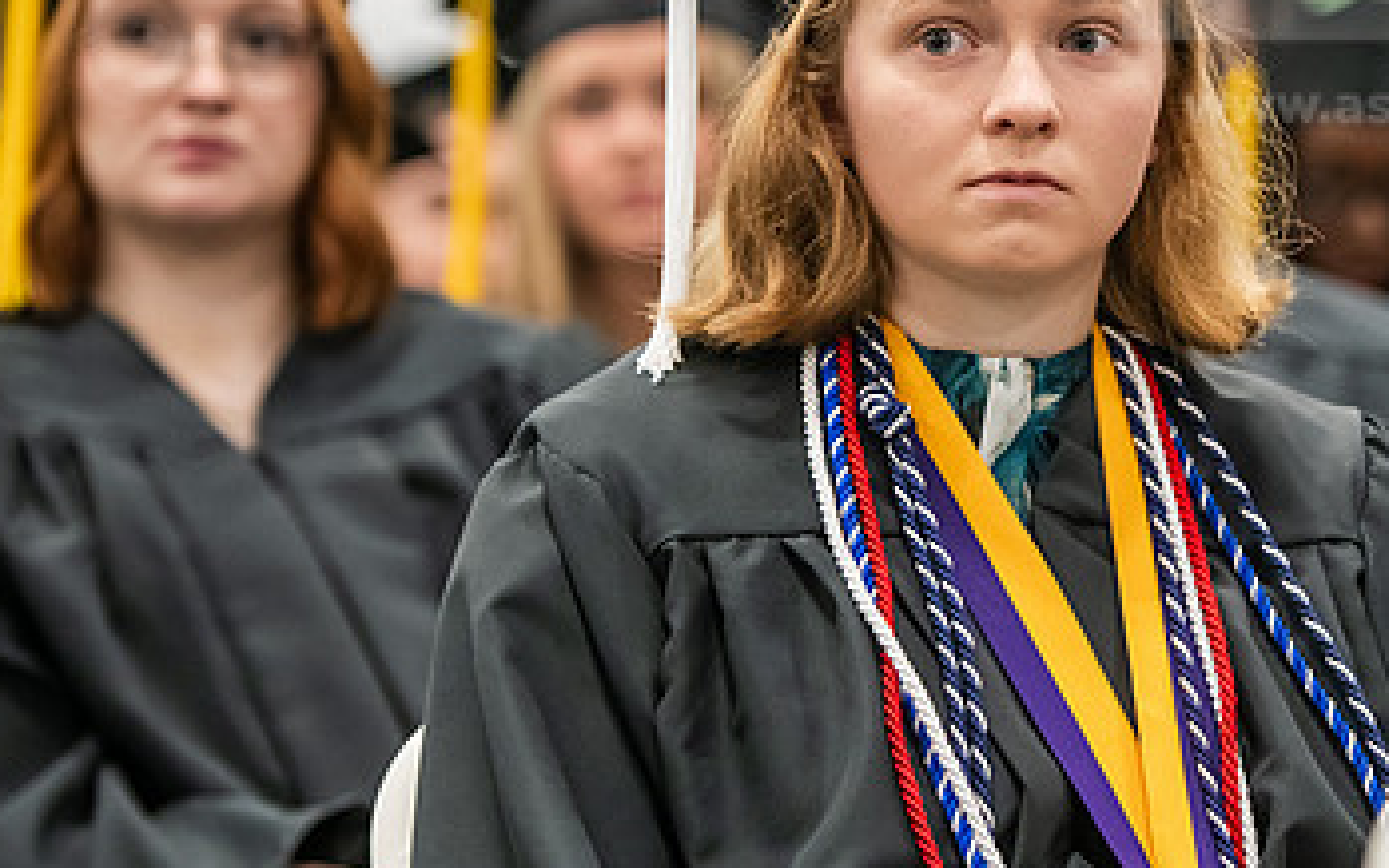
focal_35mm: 190
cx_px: 1003
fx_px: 7191
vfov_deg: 6.9
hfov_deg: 11.0
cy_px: 189
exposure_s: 1/200
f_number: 2.8
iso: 3200
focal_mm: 112
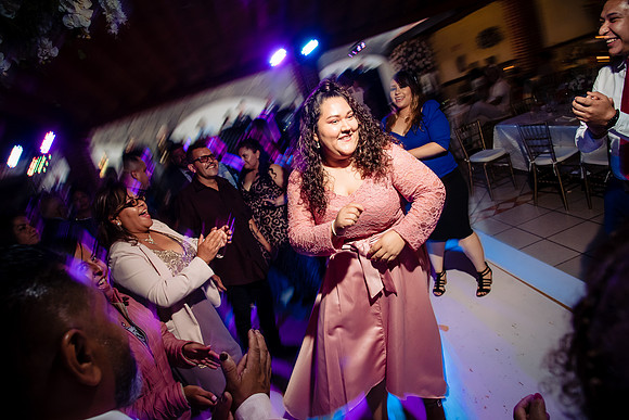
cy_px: 210
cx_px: 314
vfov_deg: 53.2
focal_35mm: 24
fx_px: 419
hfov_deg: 73.7
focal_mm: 24
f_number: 7.1
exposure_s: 1/50
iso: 2000
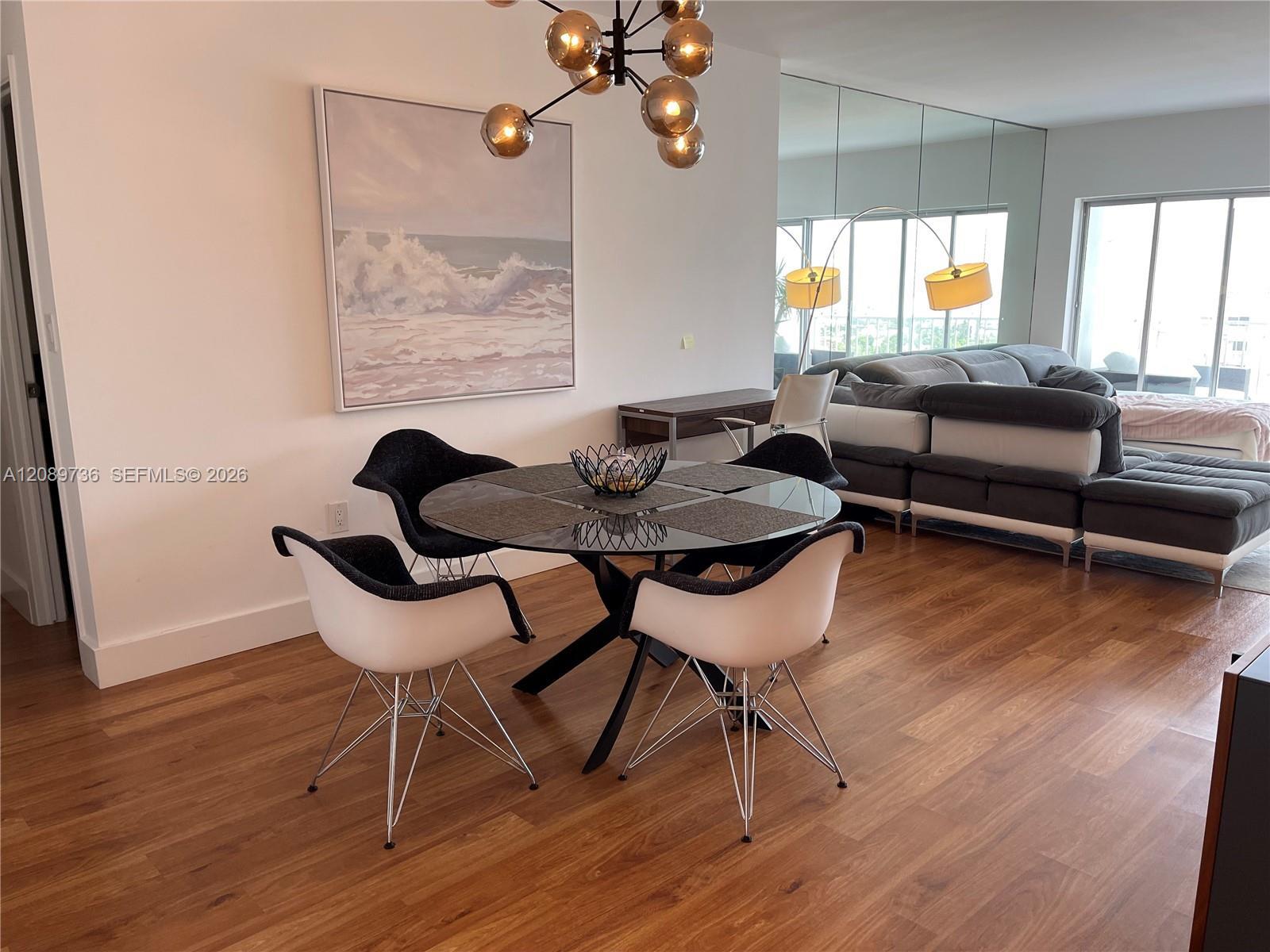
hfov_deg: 67.3
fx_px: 954
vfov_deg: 53.1
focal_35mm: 26
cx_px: 635
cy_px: 476
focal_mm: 5.1
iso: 100
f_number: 1.6
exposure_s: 1/120
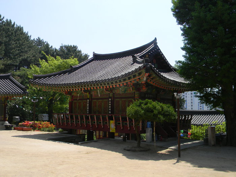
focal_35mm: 36
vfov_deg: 39.7
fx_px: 245
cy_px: 88
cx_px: 118
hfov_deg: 51.4
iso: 80
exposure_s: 1/773
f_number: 3.7
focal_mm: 6.4
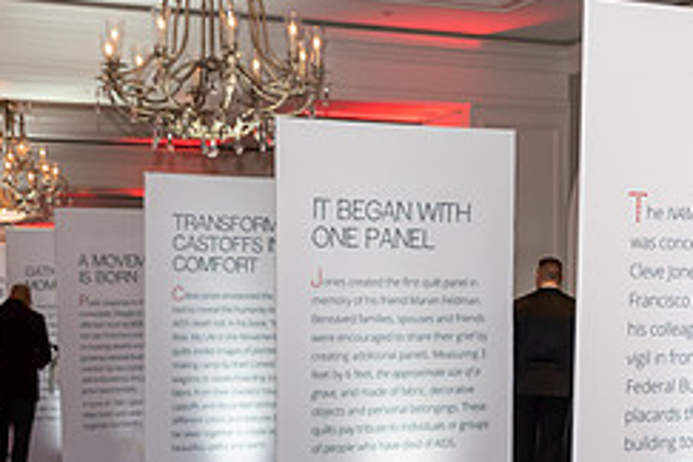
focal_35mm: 70
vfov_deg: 19.1
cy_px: 418
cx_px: 286
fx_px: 1347
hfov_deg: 28.8
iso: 800
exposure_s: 1/60
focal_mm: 18
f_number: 4
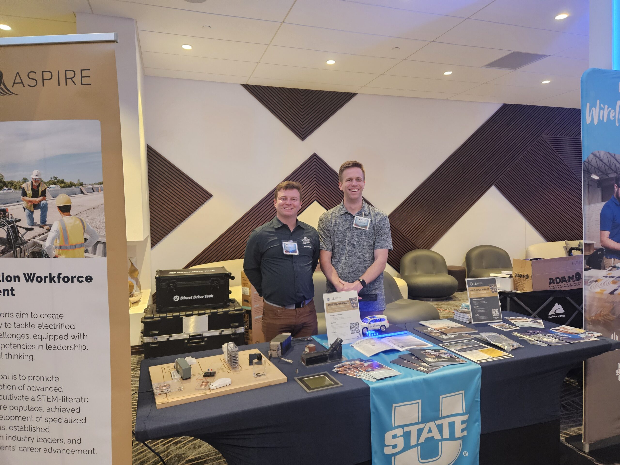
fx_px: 412
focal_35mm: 23
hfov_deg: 73.9
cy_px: 232
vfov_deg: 58.9
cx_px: 310
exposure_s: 1/120
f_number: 1.8
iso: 800
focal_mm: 5.4
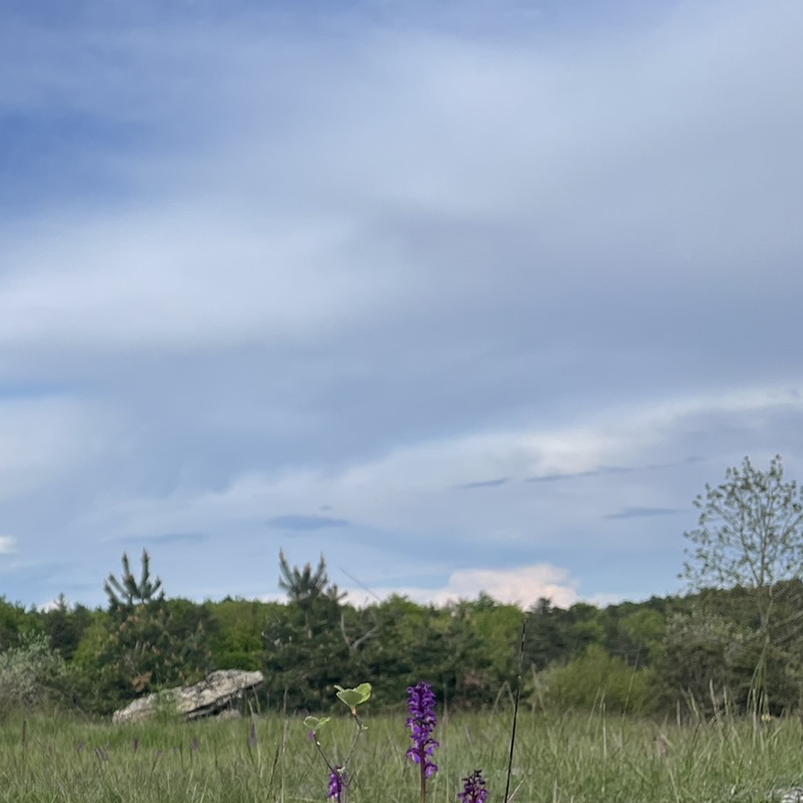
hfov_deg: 25.3
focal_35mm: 60
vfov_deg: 27.5
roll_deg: +2.6
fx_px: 1575
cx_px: -200
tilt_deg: -2.8
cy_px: 739
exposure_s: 1/3745
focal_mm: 5.1
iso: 50
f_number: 1.6
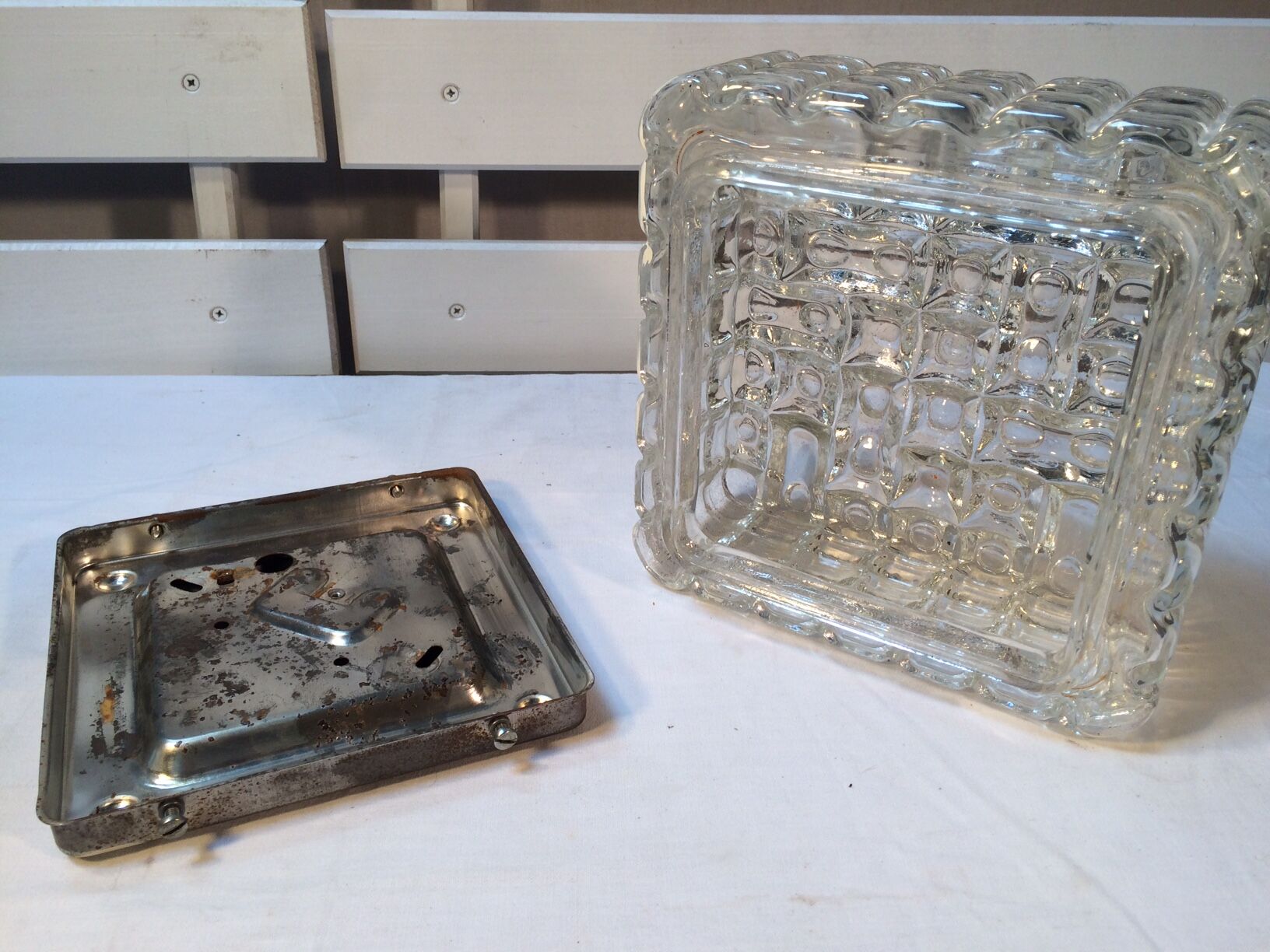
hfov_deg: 61.7
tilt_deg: -29.7
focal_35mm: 29
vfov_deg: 48.2
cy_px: 476
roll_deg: -0.8
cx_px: 635
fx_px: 1064
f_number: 2.2
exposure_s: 1/100
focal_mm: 4.15
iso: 40
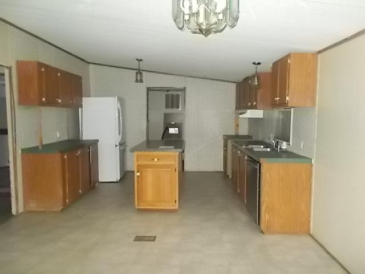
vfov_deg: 53.1
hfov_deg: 67.3
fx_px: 274
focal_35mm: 26
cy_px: 137
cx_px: 182
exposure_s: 1/25
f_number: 3.2
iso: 560
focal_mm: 4.6
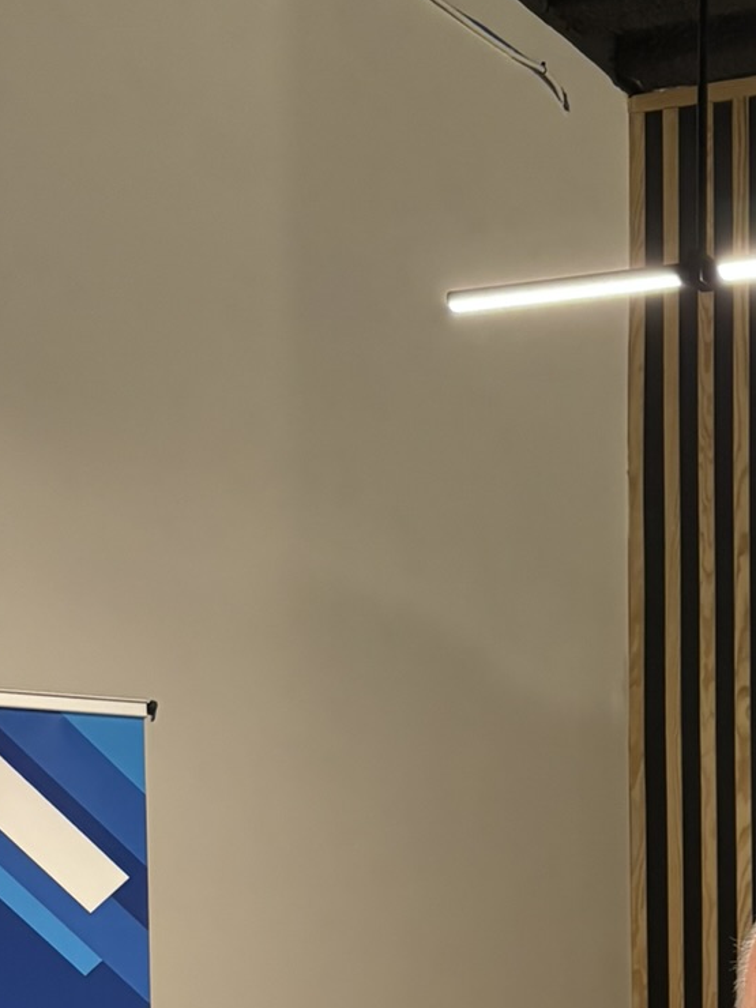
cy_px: 1214
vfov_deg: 24.5
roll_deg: -0.8
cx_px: 1028
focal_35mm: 72
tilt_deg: -3.1
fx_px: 2097
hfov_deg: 18.7
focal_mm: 5.96
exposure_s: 1/60
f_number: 1.6
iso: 250
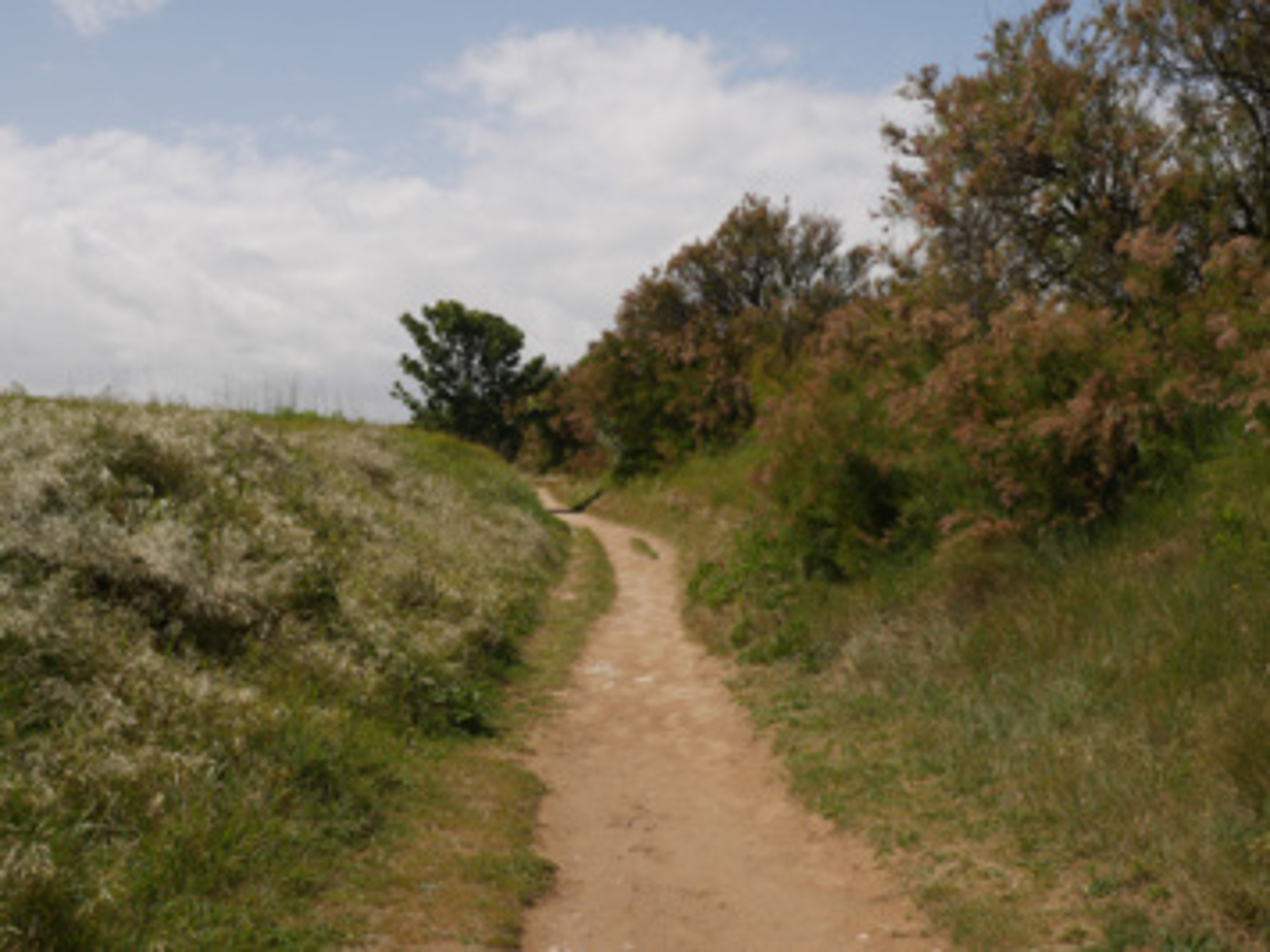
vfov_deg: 32.9
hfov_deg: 42.9
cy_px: 476
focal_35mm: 44
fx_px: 1614
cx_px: 635
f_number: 8
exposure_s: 1/800
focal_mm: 22
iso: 200
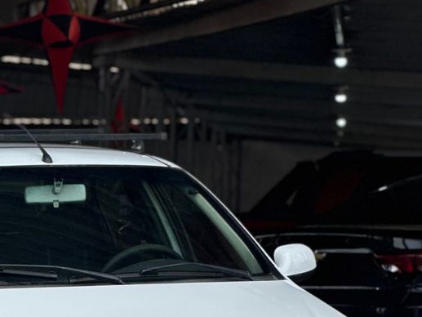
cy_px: 238
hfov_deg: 13.8
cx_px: 76
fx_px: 1732
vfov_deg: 10.4
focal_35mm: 142
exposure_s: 1/723
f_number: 2.8
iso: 32
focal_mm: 9
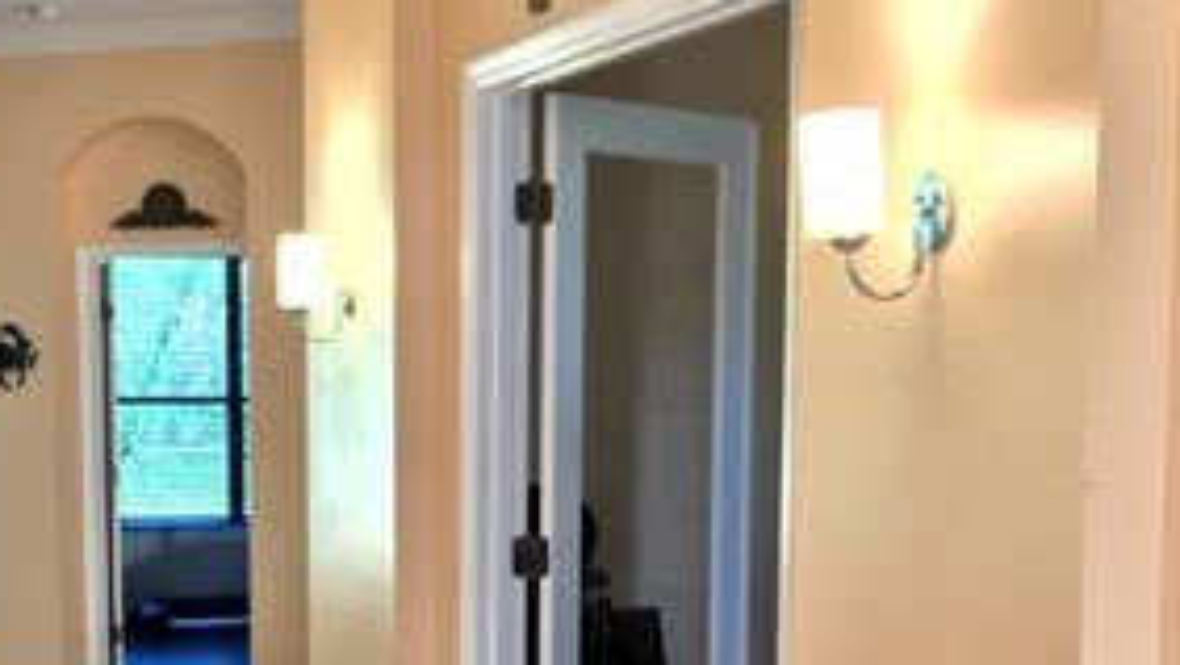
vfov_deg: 14.2
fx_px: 2598
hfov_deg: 25.2
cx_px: 276
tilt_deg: -7.1
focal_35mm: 83
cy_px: 765
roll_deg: +0.5
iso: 32
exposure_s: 1/30
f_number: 1.8
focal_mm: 3.99
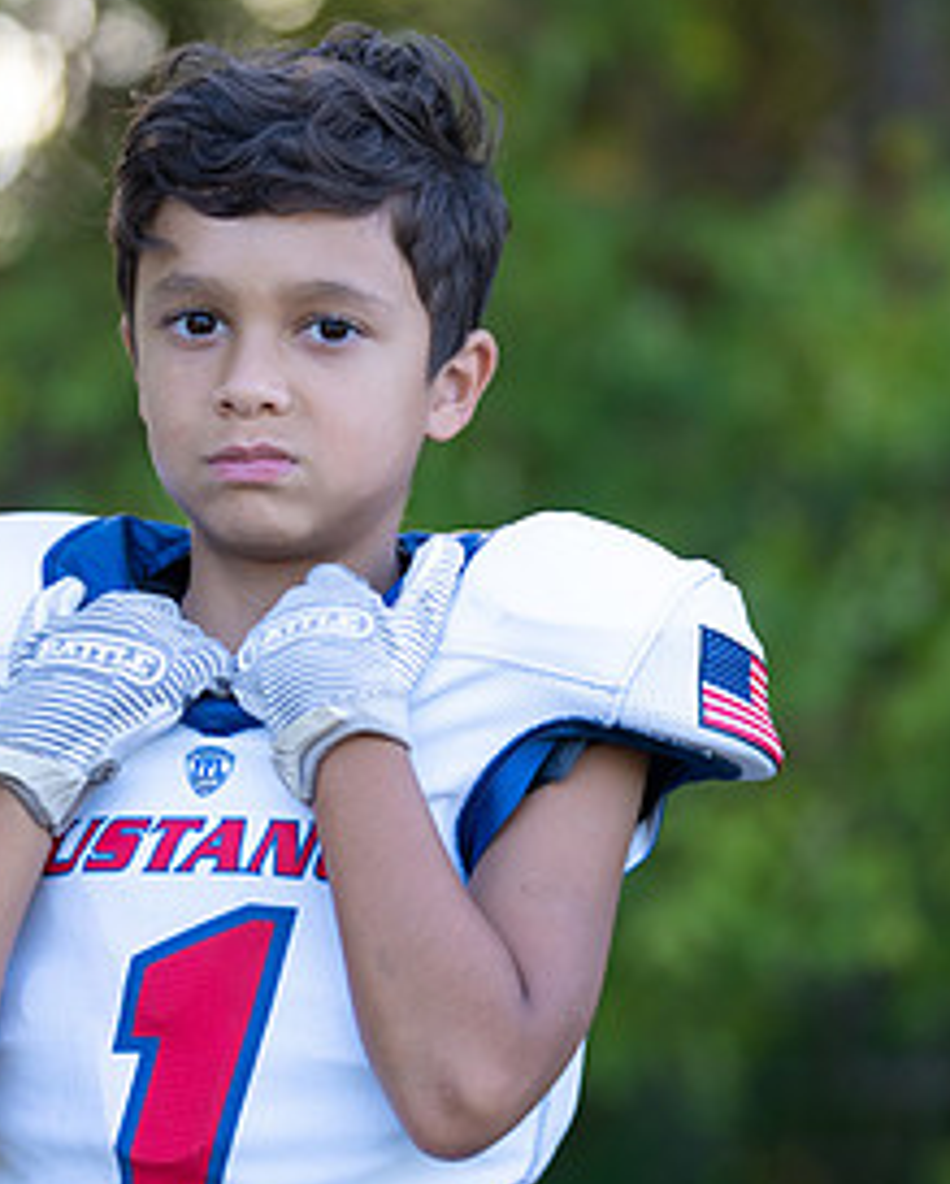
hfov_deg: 6.7
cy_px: 674
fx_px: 8070
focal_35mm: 230
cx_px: 273
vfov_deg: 8.4
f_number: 2.8
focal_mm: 110
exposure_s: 1/320
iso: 200
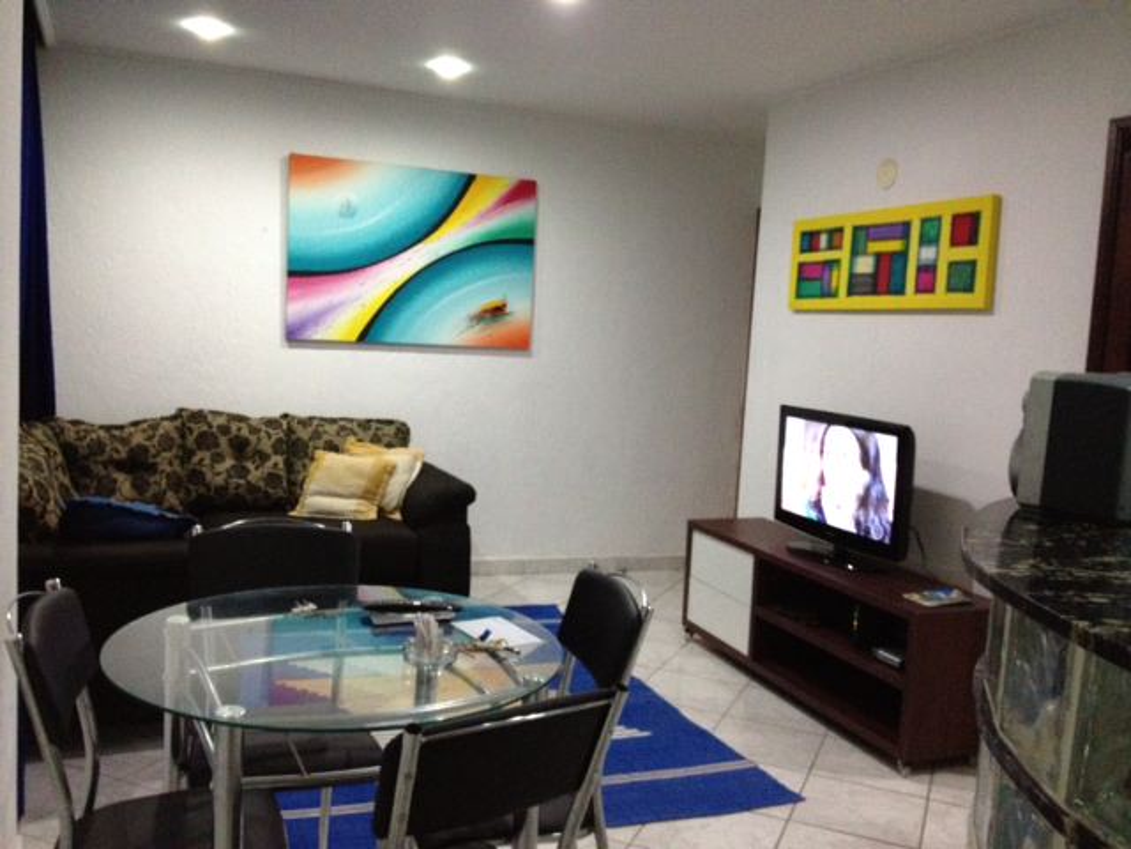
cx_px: 566
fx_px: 1144
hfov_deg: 52.6
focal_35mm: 35
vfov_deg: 40.7
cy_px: 424
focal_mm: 4.28
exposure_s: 1/15
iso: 400
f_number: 2.4
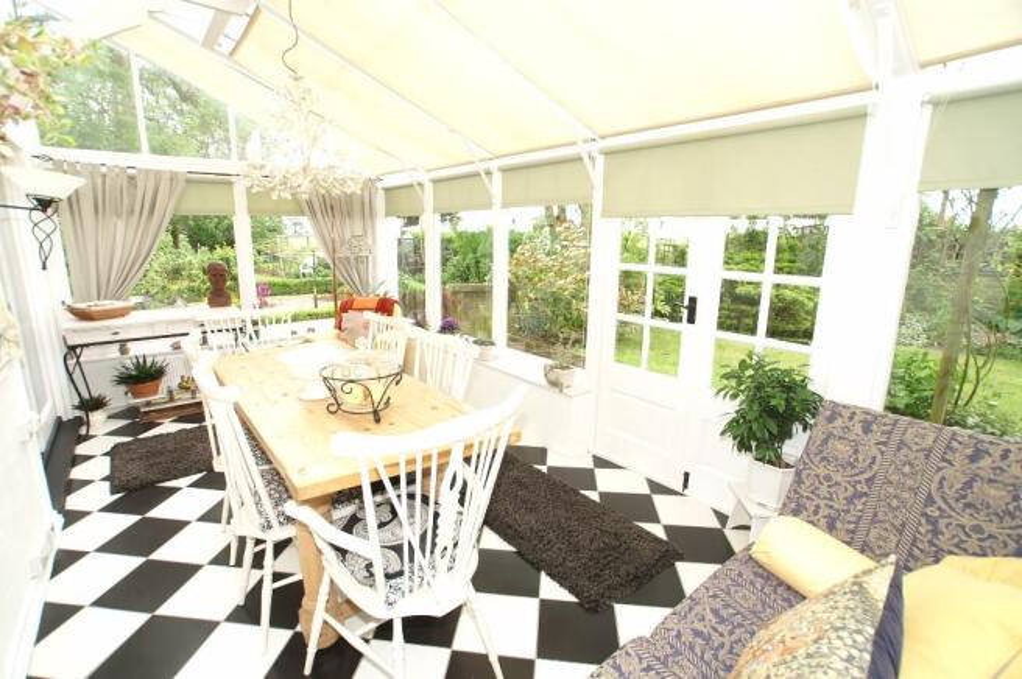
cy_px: 340
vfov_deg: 71.9
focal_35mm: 16
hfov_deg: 95.0
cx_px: 511
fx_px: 468
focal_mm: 11
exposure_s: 1/90
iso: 160
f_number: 4.5
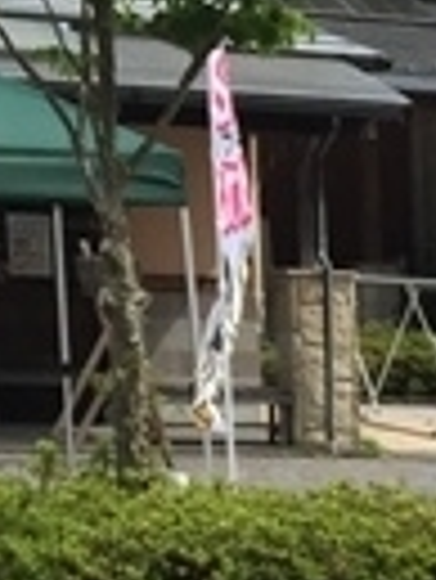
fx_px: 3018
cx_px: 1101
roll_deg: -3.1
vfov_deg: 10.2
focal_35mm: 180
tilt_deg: -16.0
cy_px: 1129
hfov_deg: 7.6
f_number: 2.2
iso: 32
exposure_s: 1/1883
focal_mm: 4.15
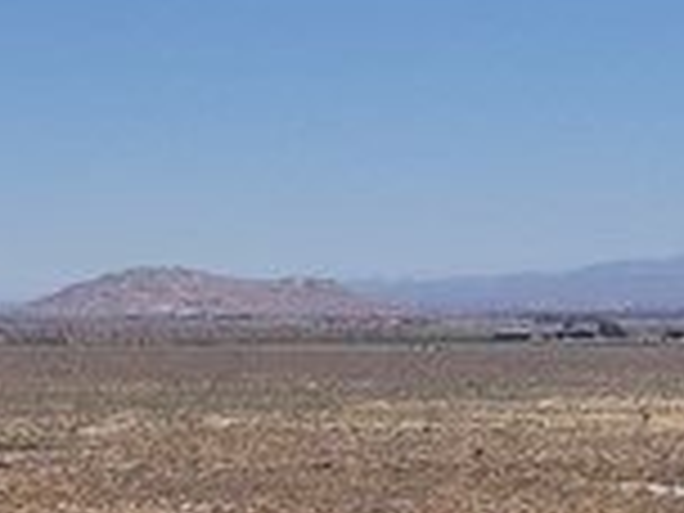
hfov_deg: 9.7
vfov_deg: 8.8
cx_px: -1314
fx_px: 3201
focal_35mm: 162
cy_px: 914
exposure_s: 1/5000
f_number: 1.8
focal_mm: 8.67
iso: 110
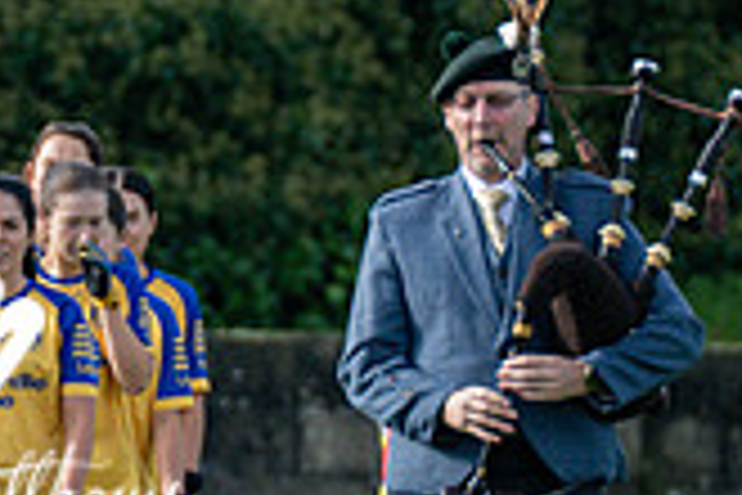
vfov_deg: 0.9
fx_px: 32542
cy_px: 423
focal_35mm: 1579
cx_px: -117
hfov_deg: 1.3
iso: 360
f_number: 2.8
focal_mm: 300
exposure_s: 1/3200
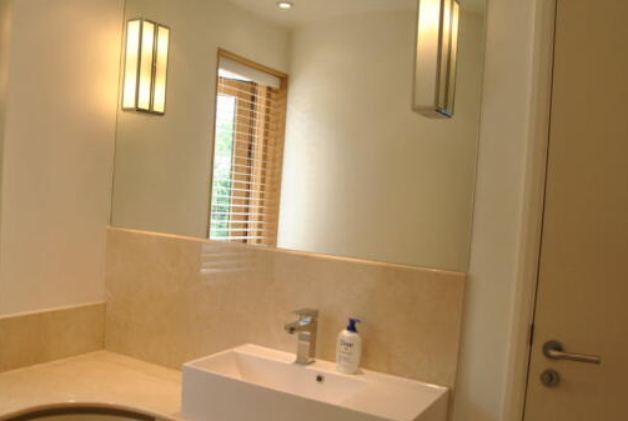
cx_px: 263
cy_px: 215
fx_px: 611
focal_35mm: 35
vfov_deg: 38.0
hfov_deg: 54.1
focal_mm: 18
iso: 200
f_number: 5
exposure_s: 1/100
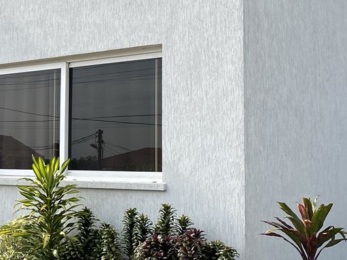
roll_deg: -2.1
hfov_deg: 21.9
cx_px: -79
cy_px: 104
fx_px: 822
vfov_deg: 18.0
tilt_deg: +4.6
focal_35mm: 82
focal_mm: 4.25
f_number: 1.8
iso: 32
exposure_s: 1/1779
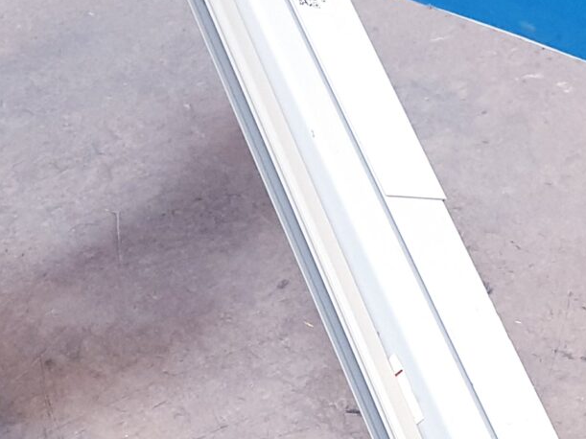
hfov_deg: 17.9
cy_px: 470
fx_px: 1845
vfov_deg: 13.3
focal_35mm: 109
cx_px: 444
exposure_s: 1/25
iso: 250
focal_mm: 4.3
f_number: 2.4
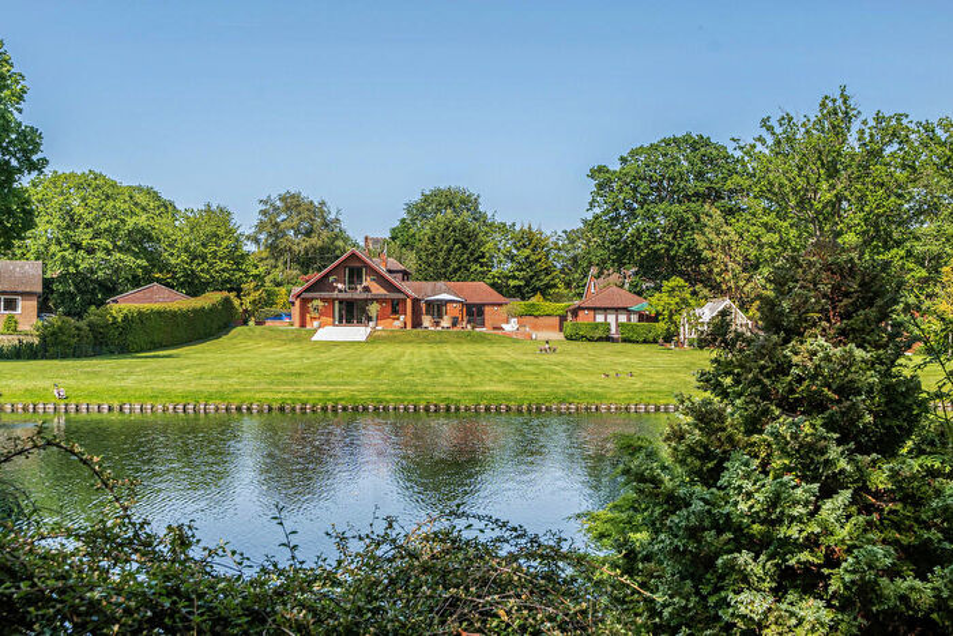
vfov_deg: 36.9
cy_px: 318
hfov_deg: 53.1
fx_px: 953
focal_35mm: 36
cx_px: 476
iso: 400
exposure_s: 1/320
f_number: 8
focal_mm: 24
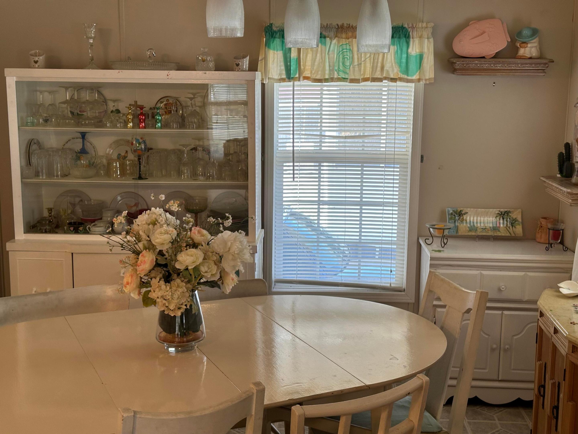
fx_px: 801
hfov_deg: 39.7
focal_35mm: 48
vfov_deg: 30.3
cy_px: 217
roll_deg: -0.5
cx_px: 289
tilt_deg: -9.6
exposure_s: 1/60
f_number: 1.78
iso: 50
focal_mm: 6.86
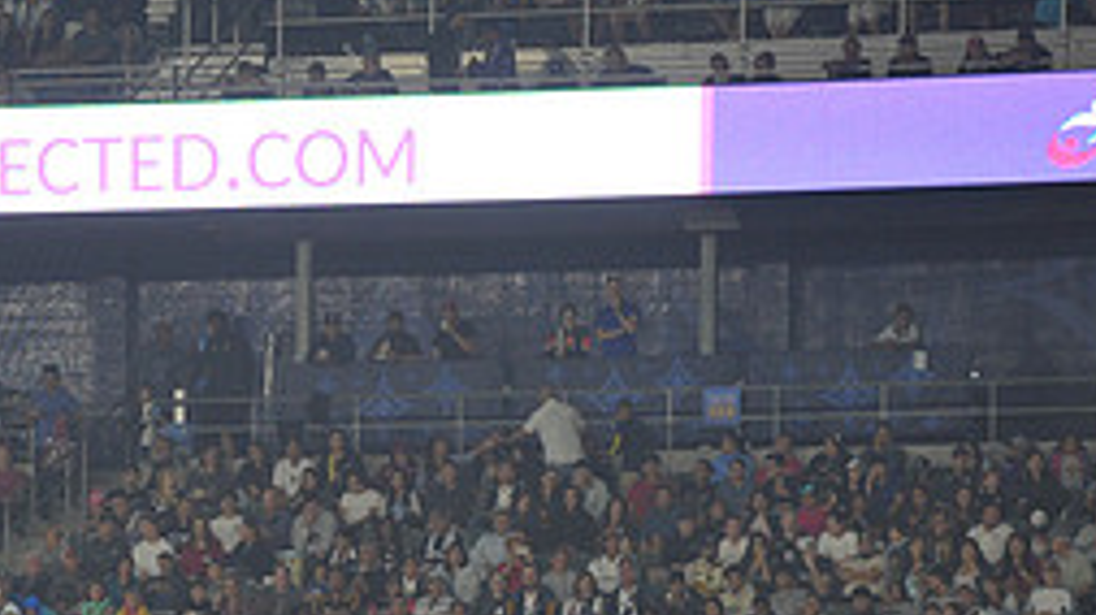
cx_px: 264
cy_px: 736
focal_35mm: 360
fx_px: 10457
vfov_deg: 3.4
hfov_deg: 6.0
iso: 1250
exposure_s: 1/800
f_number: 2.8
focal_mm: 150
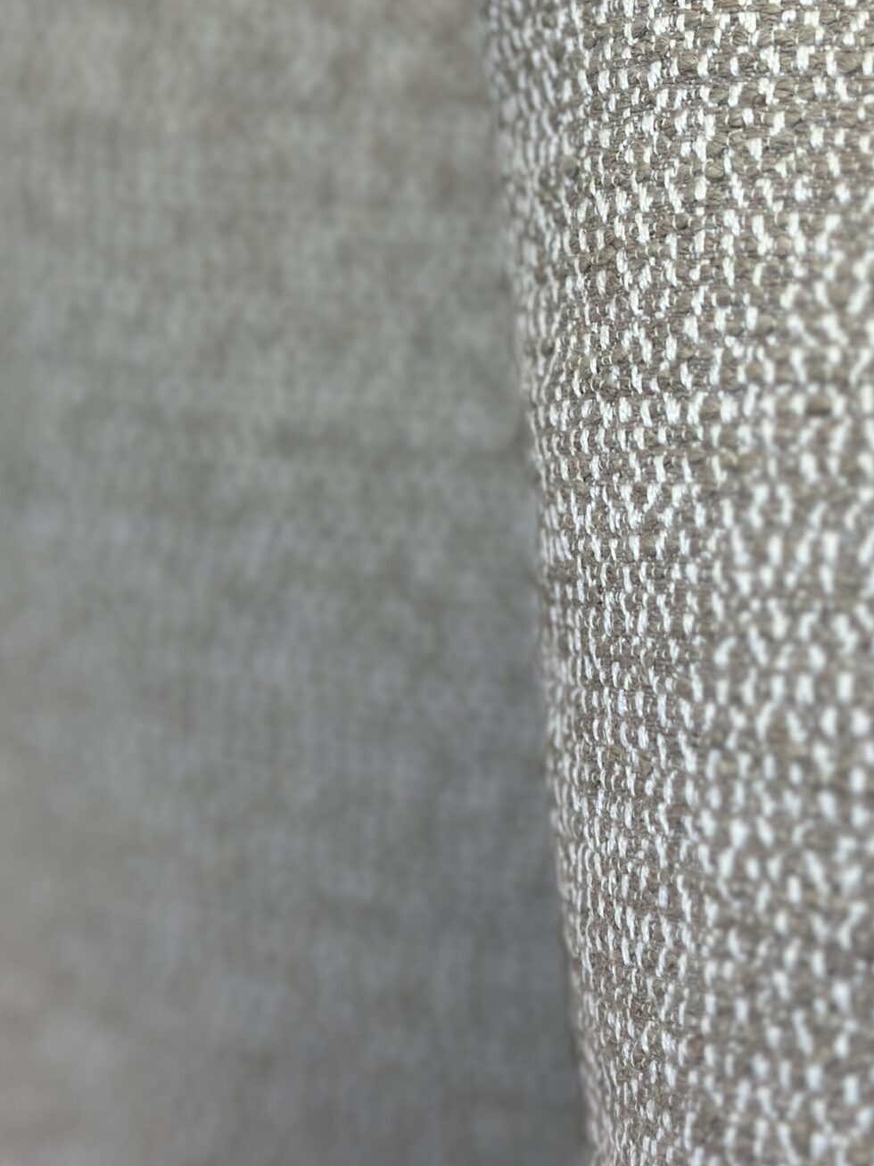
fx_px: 3165
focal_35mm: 94
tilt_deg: -16.8
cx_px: 514
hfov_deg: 15.7
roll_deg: +2.4
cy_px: 275
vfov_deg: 20.7
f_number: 1.78
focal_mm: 6.86
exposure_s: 1/280
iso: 80
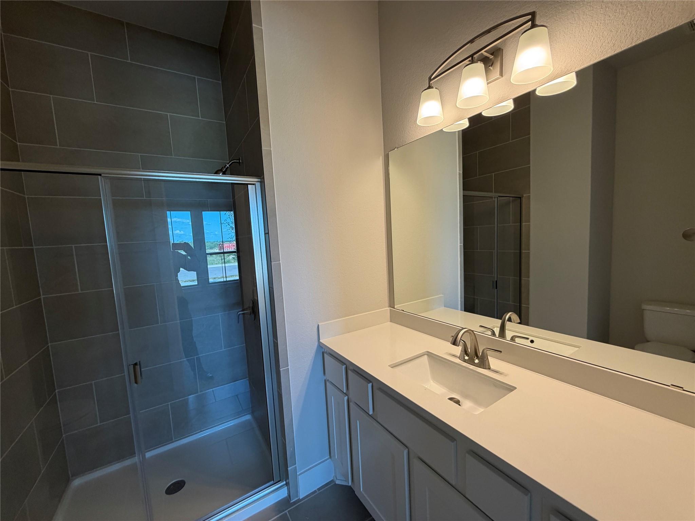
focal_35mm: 14
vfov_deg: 85.7
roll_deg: +4.1
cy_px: 260
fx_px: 281
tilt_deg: -4.6
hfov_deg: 102.1
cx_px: 348
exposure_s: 1/120
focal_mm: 2.22
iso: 160
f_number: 2.2
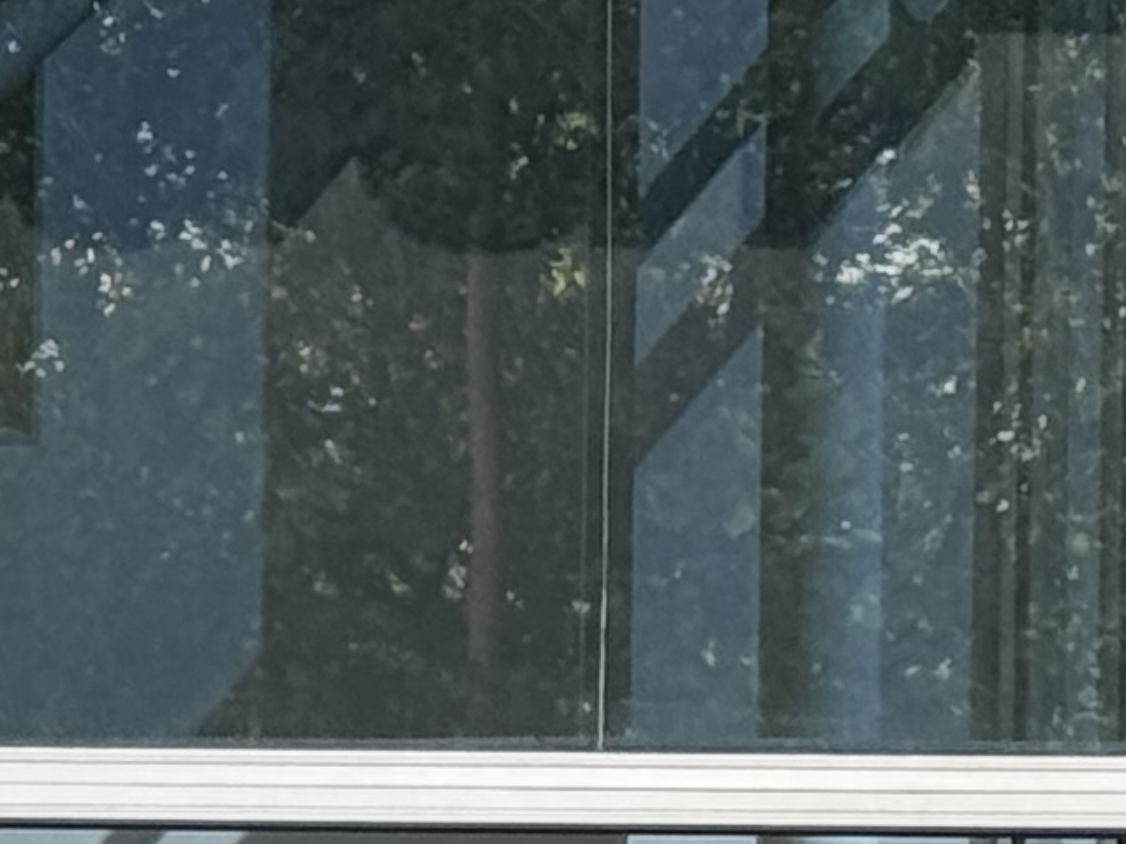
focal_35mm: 303
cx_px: -231
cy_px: 1854
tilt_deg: +1.6
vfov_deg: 4.8
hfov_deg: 6.5
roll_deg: +0.5
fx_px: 9854
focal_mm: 6.76
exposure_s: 1/1980
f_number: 1.78
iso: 64
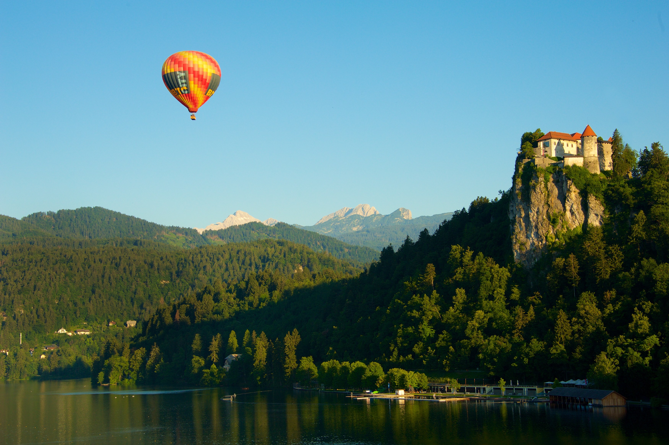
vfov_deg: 20.0
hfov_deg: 29.7
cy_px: 222
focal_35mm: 68
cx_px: 334
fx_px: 1263
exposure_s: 1/250
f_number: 11
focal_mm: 68
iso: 400
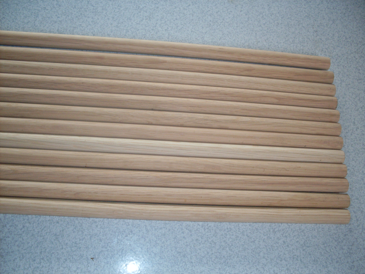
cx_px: 182
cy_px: 137
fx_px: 401
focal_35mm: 38
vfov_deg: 37.7
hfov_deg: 49.0
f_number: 2.8
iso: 100
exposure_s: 1/45
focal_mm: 6.3
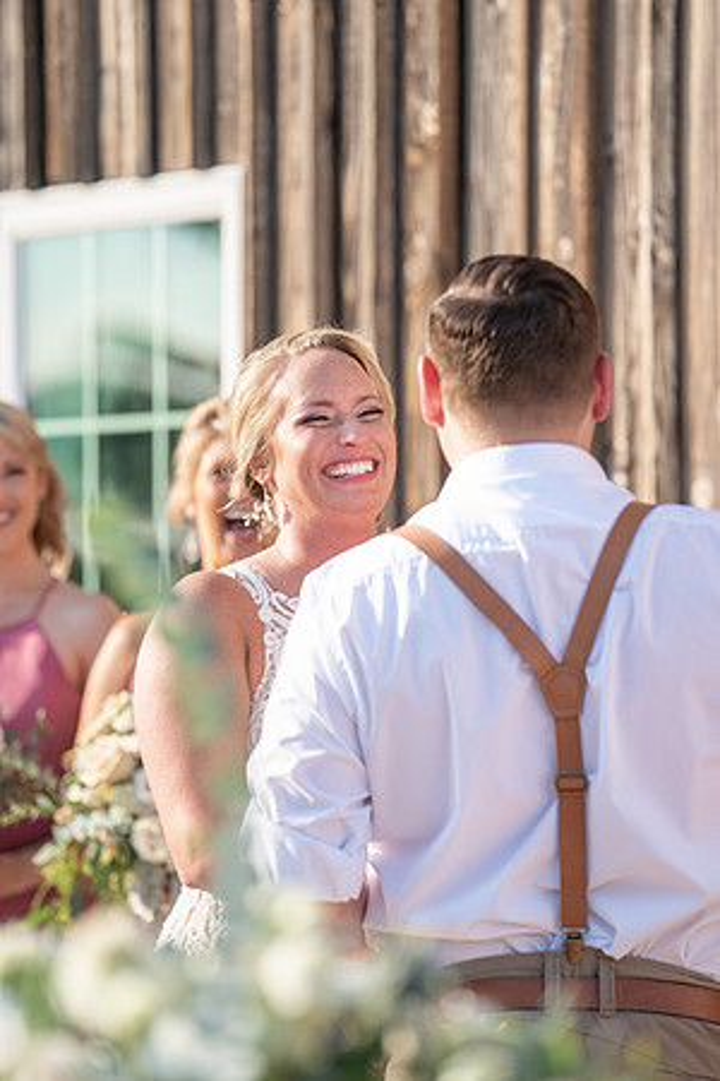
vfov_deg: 12.0
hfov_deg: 8.0
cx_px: 360
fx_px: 5130
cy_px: 540
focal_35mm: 171
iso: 100
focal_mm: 171
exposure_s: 1/800
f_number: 4
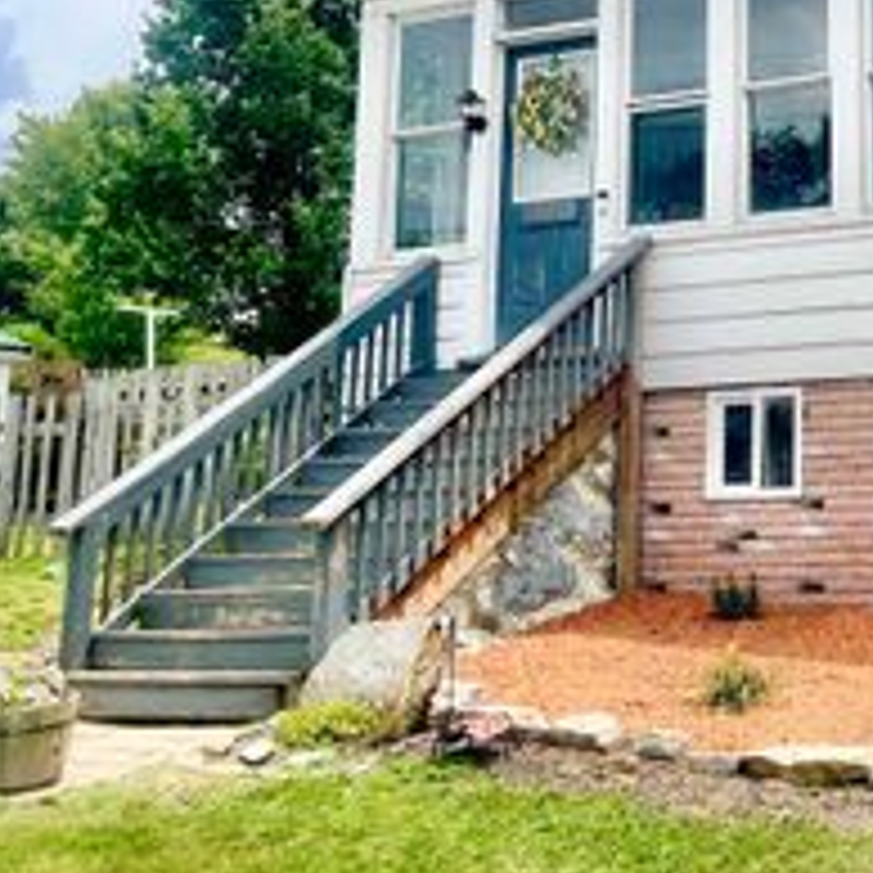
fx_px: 1626
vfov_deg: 29.7
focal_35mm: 57
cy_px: 250
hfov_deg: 27.5
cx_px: 954
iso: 32
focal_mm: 5.1
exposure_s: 1/4300
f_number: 1.6
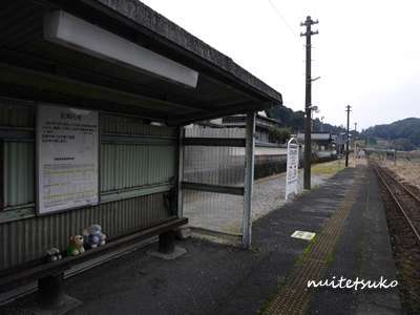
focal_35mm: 24
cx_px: 210
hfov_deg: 71.6
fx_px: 291
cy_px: 158
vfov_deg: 56.8
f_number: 4.5
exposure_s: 1/200
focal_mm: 12
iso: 320
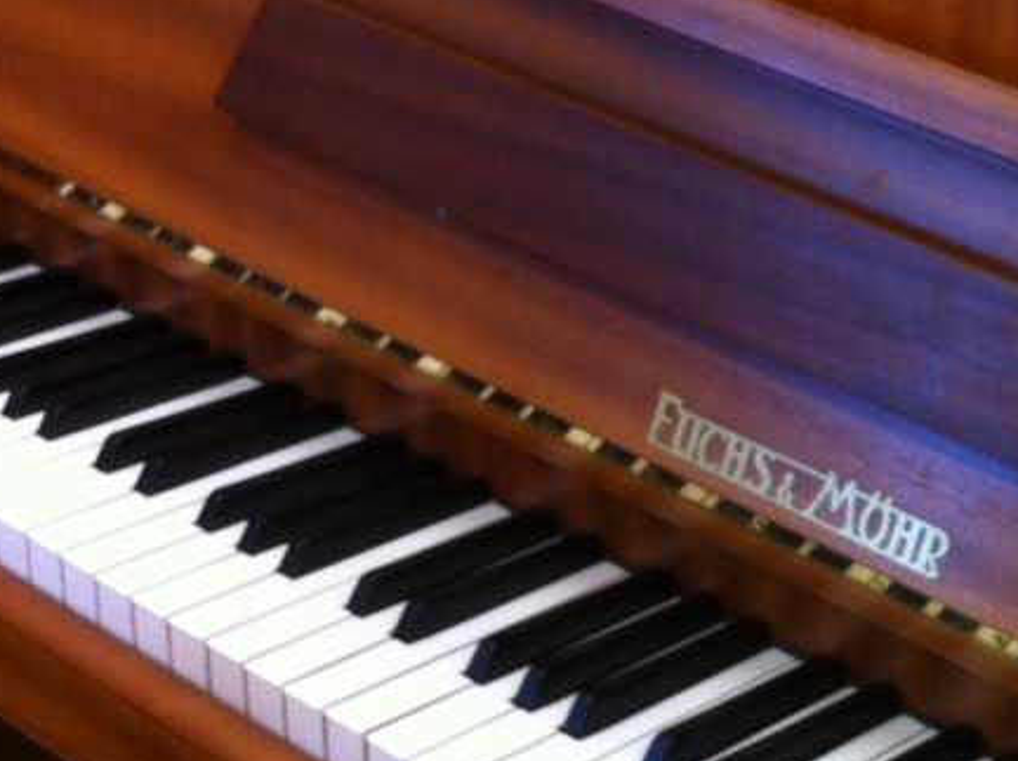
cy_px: 443
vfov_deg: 14.1
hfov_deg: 17.8
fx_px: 3084
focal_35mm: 105
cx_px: 1247
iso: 80
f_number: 2.8
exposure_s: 1/20
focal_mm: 3.85
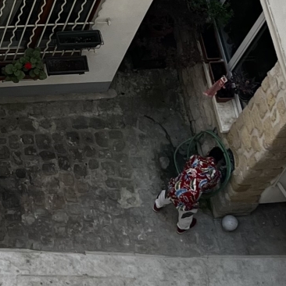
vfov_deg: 12.9
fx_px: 1253
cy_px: 11
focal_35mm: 134
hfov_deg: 12.7
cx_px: -62
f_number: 1.6
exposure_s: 1/1163
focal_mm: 5.1
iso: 50
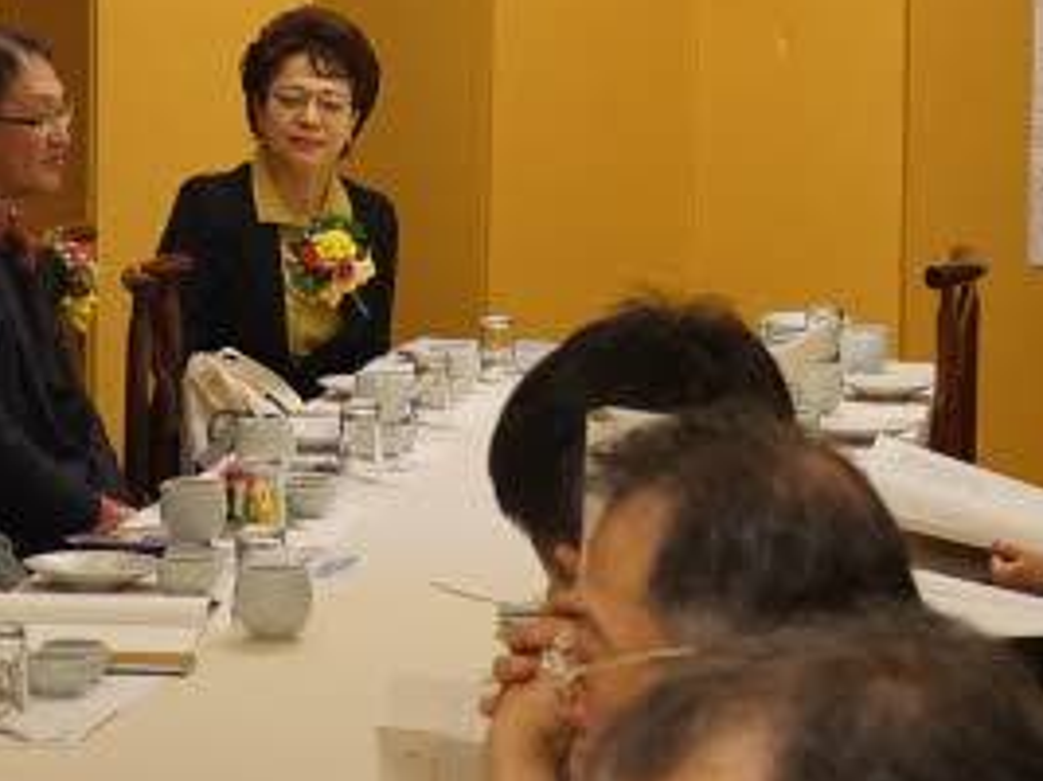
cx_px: 152
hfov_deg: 13.3
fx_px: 4427
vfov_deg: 10.0
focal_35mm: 147
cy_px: 82
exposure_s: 1/160
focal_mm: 32
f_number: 5
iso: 2000
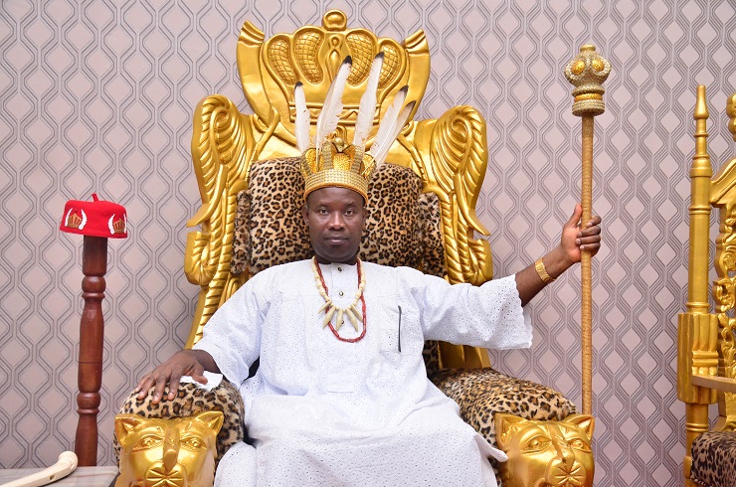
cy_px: 244
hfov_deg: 43.7
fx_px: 918
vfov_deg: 29.7
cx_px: 368
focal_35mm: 45
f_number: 5
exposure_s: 1/100
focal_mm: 30
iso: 1600
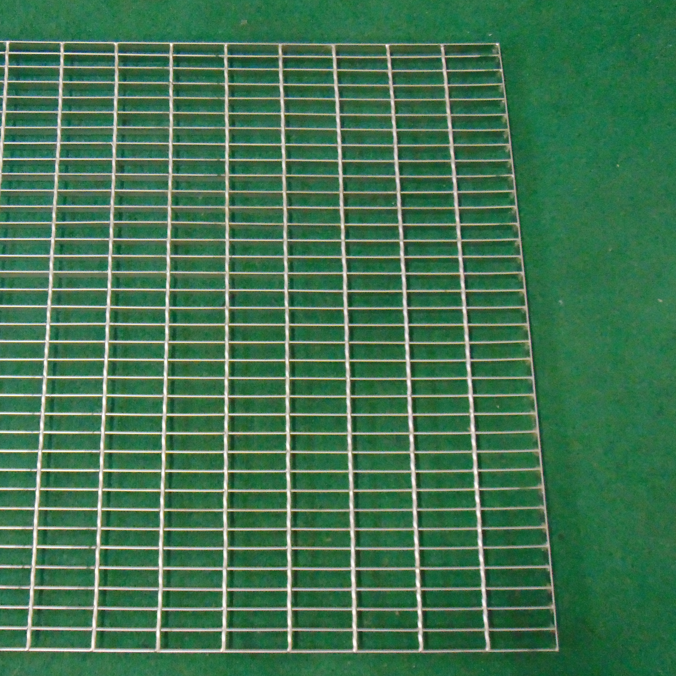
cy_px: 335
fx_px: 795
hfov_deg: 45.6
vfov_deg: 46.0
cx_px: 249
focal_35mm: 36
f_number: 3.1
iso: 800
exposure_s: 1/30
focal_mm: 5.4
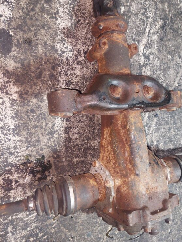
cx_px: 98
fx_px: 189
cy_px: 118
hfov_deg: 51.3
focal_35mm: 27
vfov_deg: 65.3
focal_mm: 5.23
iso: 200
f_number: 1.8
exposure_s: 1/50
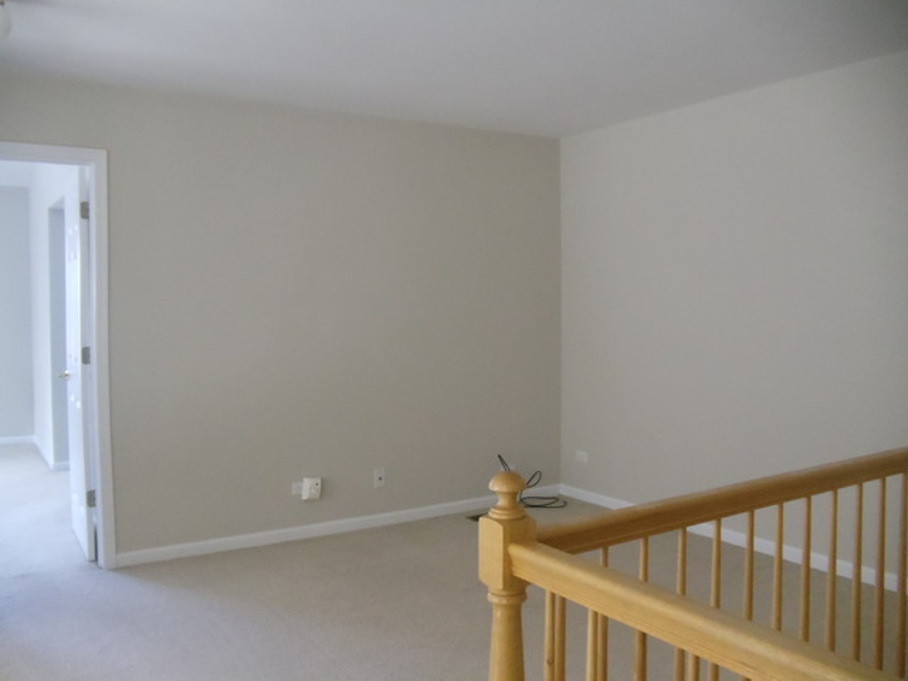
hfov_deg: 42.9
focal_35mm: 44
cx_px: 454
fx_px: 1154
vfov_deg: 32.9
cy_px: 340
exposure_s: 1/60
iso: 800
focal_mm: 6
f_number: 3.5
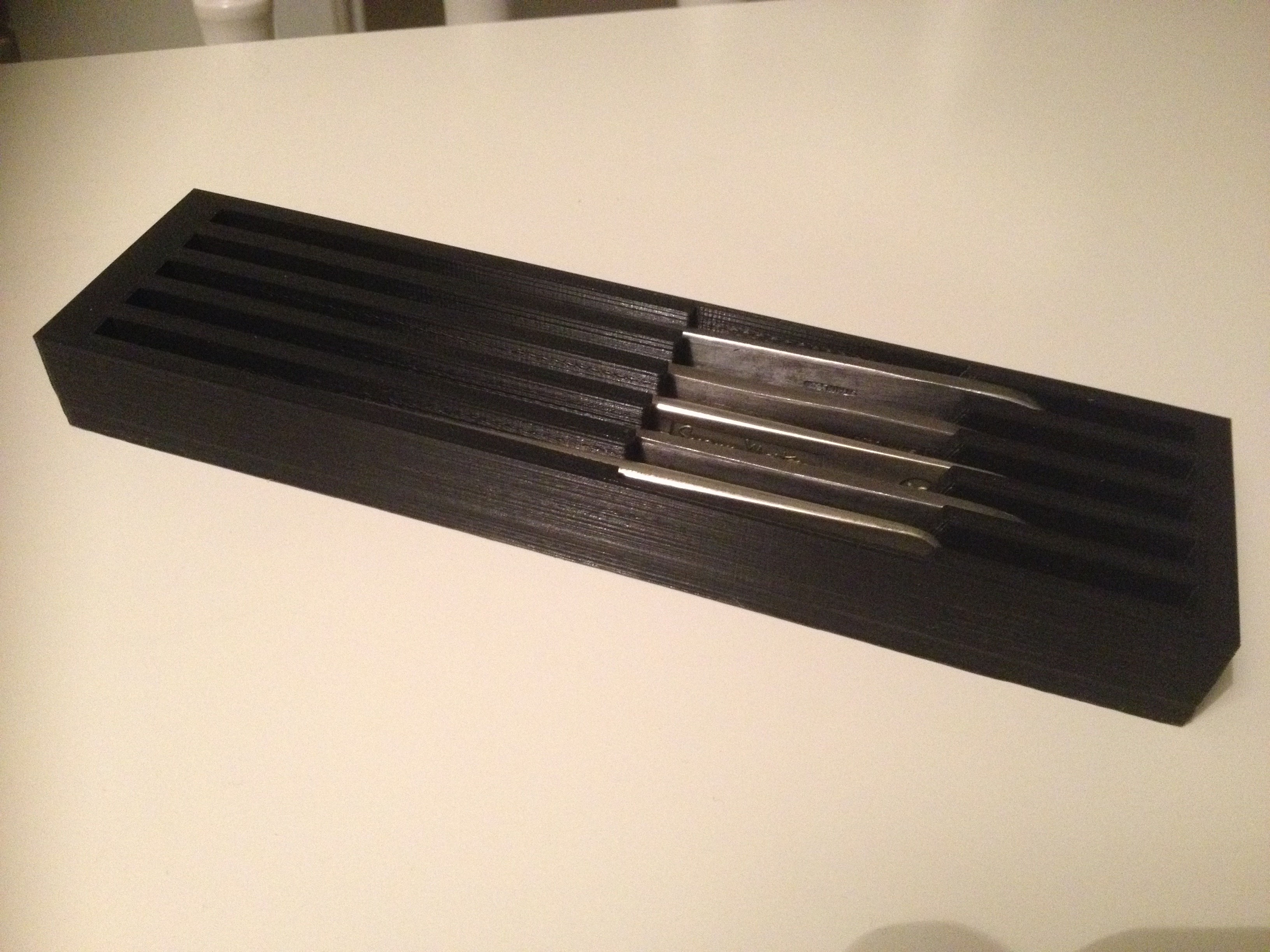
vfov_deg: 40.7
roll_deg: -4.1
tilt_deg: -44.7
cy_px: 476
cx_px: 635
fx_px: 1284
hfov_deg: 52.6
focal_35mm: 35
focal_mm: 4.28
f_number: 2.4
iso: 500
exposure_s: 1/17
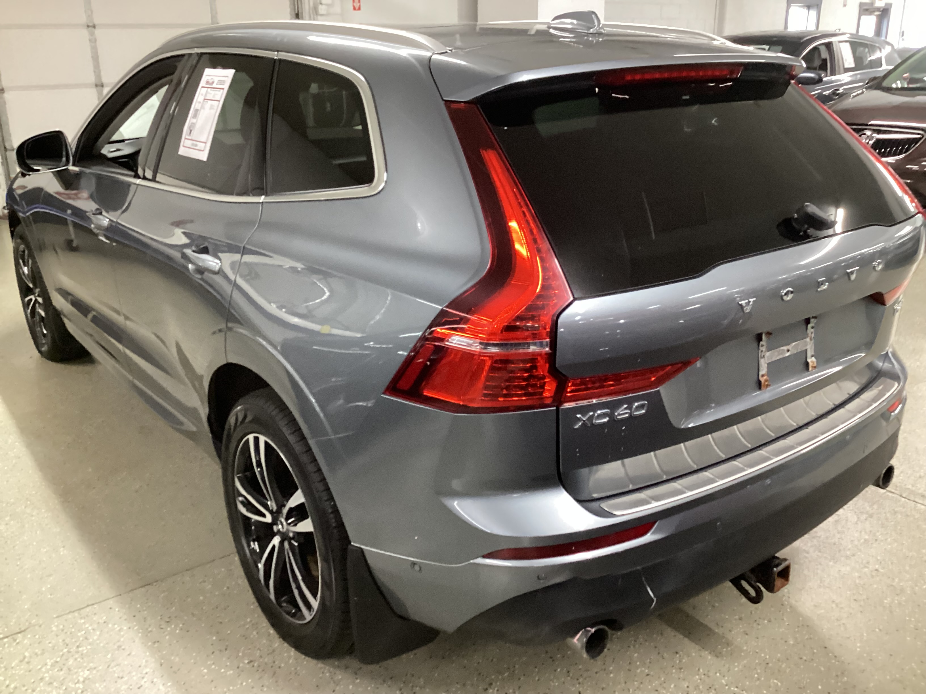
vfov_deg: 45.4
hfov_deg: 58.4
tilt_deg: -25.3
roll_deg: -0.5
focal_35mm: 31
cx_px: 463
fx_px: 829
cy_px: 347
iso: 320
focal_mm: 3.3
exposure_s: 1/25
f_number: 2.4
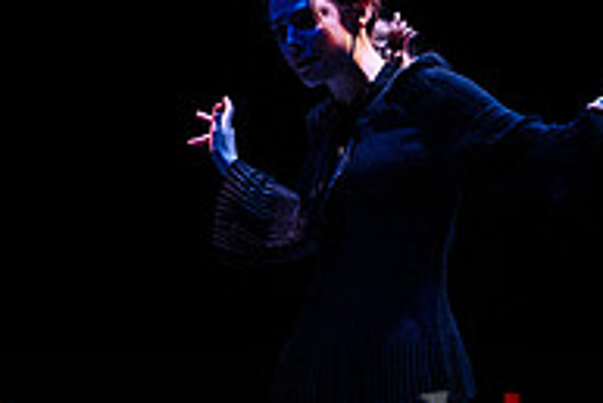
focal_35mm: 137
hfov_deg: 14.8
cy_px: 382
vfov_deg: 10.0
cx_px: 82
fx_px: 2296
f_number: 2.8
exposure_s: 1/160
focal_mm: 35
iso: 1600
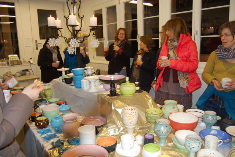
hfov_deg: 67.4
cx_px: 118
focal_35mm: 27
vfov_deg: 47.9
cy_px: 78
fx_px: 176
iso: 400
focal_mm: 18
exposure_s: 1/60
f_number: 3.5
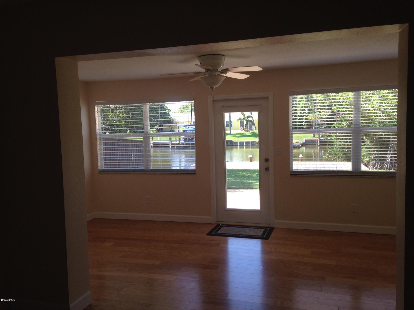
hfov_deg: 55.4
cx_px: 207
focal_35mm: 33
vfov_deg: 42.9
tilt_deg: -5.6
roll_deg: +3.2
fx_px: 395
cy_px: 155
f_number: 2.4
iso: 50
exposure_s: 1/158
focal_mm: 4.12
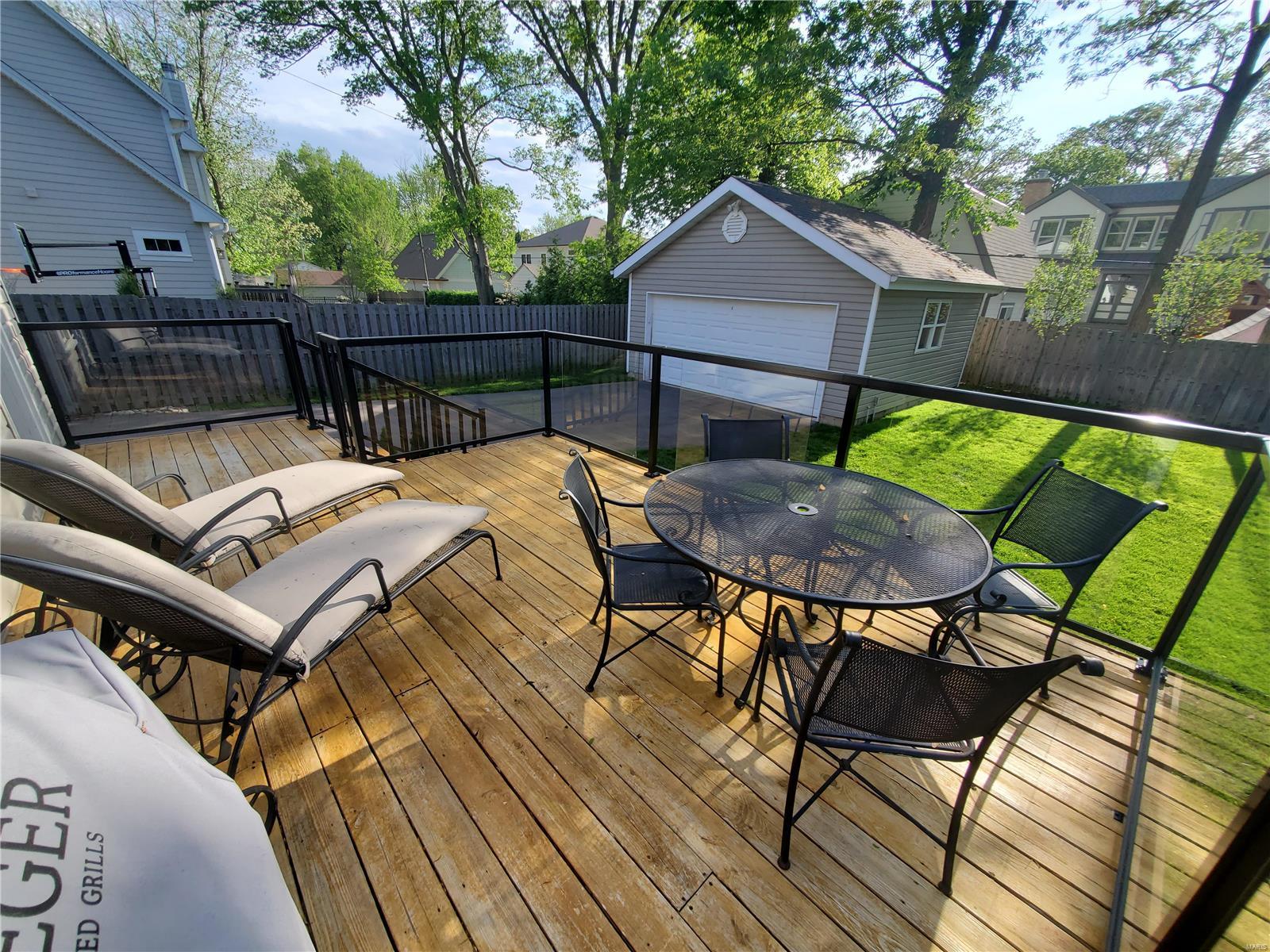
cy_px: 476
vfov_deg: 89.9
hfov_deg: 106.2
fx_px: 477
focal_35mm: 13
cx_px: 635
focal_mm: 1.8
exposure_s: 1/537
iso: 50
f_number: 2.2
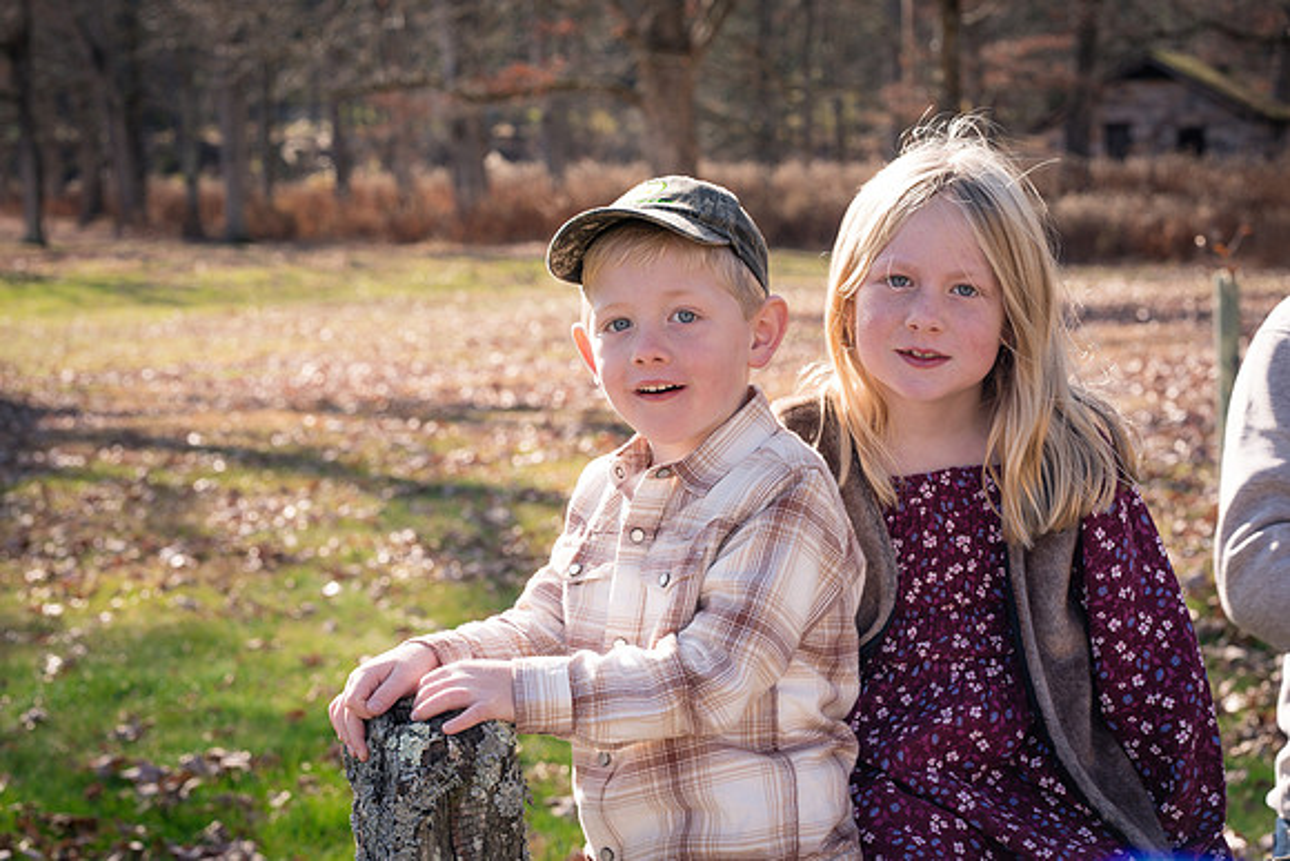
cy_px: 430
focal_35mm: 85
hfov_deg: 23.9
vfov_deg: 16.1
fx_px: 3046
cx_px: 645
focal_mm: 85
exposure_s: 1/250
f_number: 8
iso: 250
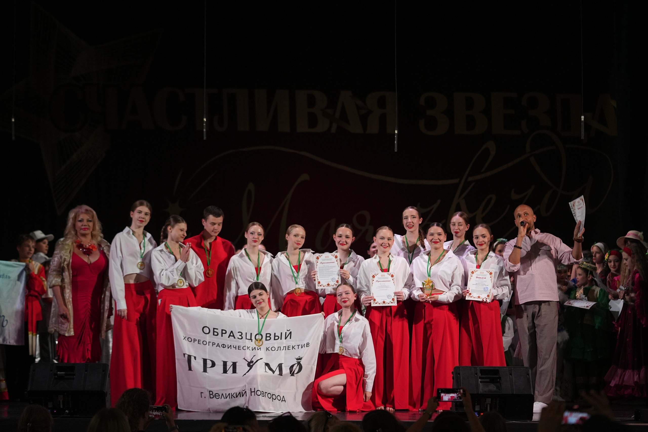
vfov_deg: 14.7
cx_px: 324
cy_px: 216
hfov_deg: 21.9
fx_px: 1674
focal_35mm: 93
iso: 1600
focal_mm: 93
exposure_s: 1/250
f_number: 2.8
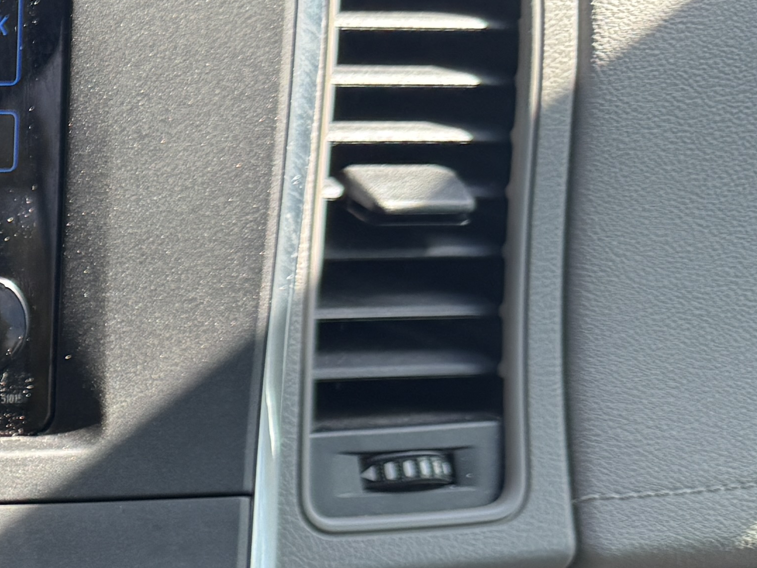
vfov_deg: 16.1
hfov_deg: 17.9
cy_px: 567
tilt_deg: -21.7
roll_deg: -0.5
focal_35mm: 90
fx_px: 1968
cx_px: -554
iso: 80
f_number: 1.78
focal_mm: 6.76
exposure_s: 1/229
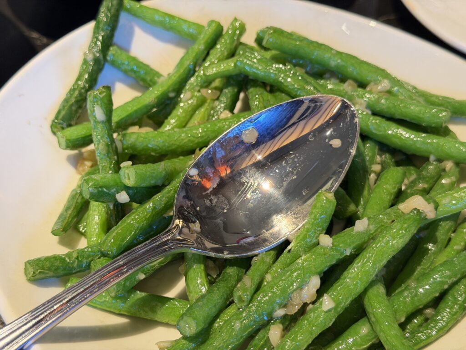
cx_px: 233
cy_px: 175
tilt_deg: -46.8
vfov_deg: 30.3
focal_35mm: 48
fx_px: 646
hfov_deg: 39.7
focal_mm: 6.76
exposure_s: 1/60
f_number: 1.78
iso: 250
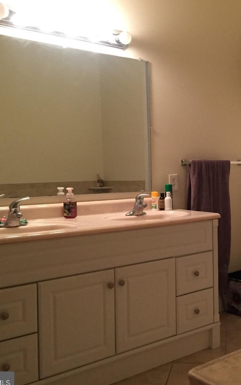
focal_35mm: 42
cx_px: 214
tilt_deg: -5.4
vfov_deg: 47.2
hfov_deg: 29.4
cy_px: 195
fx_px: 441
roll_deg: -0.8
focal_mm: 4.15
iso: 200
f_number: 2.2
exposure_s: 1/30
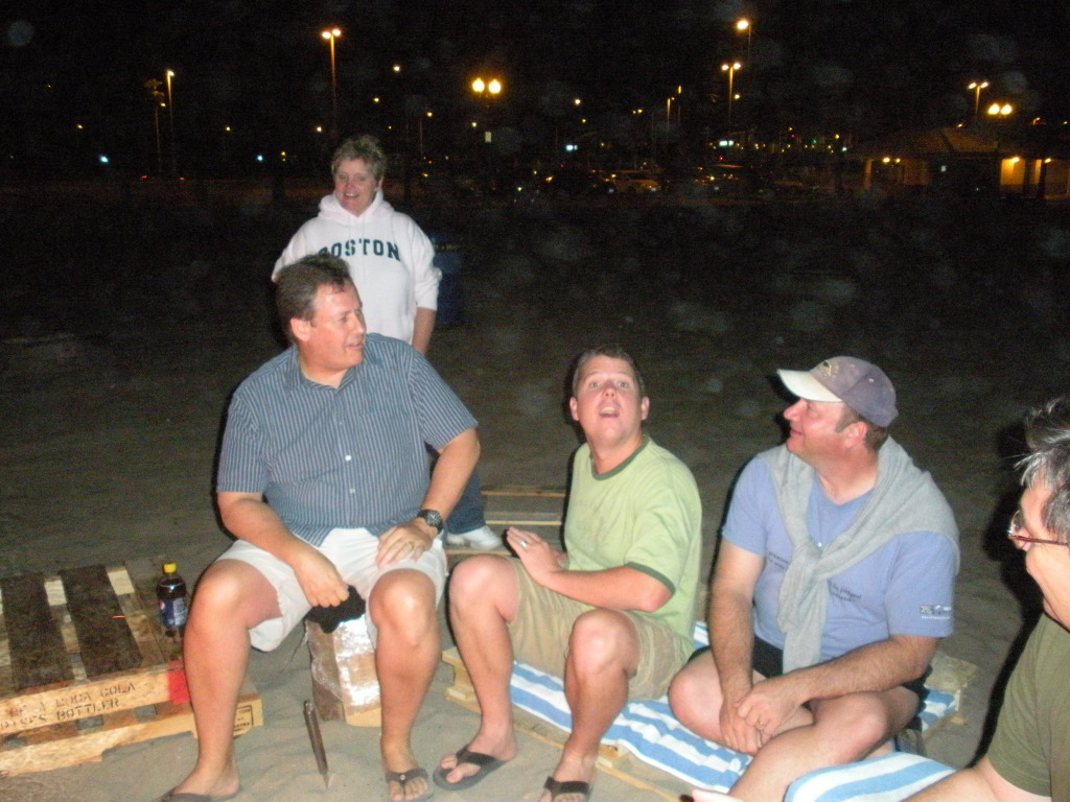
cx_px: 535
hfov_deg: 51.4
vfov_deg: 39.7
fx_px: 1113
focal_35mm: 36
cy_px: 401
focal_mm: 6.3
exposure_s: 1/60
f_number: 3.5
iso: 794
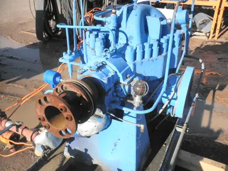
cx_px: 114
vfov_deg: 40.7
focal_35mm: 35
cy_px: 86
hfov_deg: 52.6
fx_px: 231
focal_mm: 6.1
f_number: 9.1
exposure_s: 1/80
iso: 64
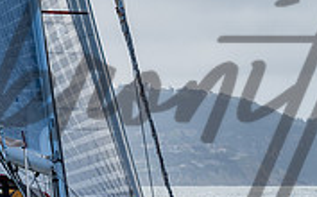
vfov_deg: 4.9
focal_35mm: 268
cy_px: 145
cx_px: -7
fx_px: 2312
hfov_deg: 7.8
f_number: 6.3
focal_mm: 63
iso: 200
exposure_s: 1/1000
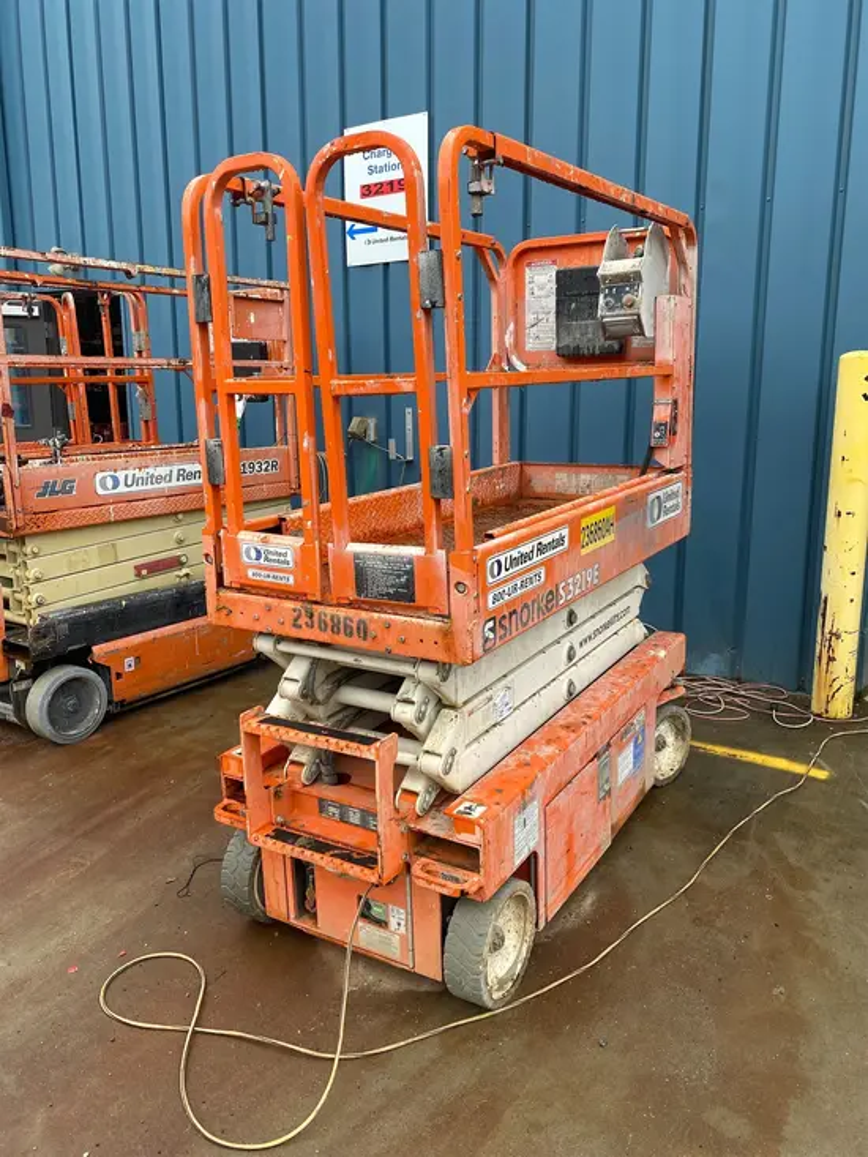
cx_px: 434
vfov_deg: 67.3
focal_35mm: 26
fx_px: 869
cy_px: 578
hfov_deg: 53.1
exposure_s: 1/121
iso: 64
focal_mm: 4.25
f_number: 1.8
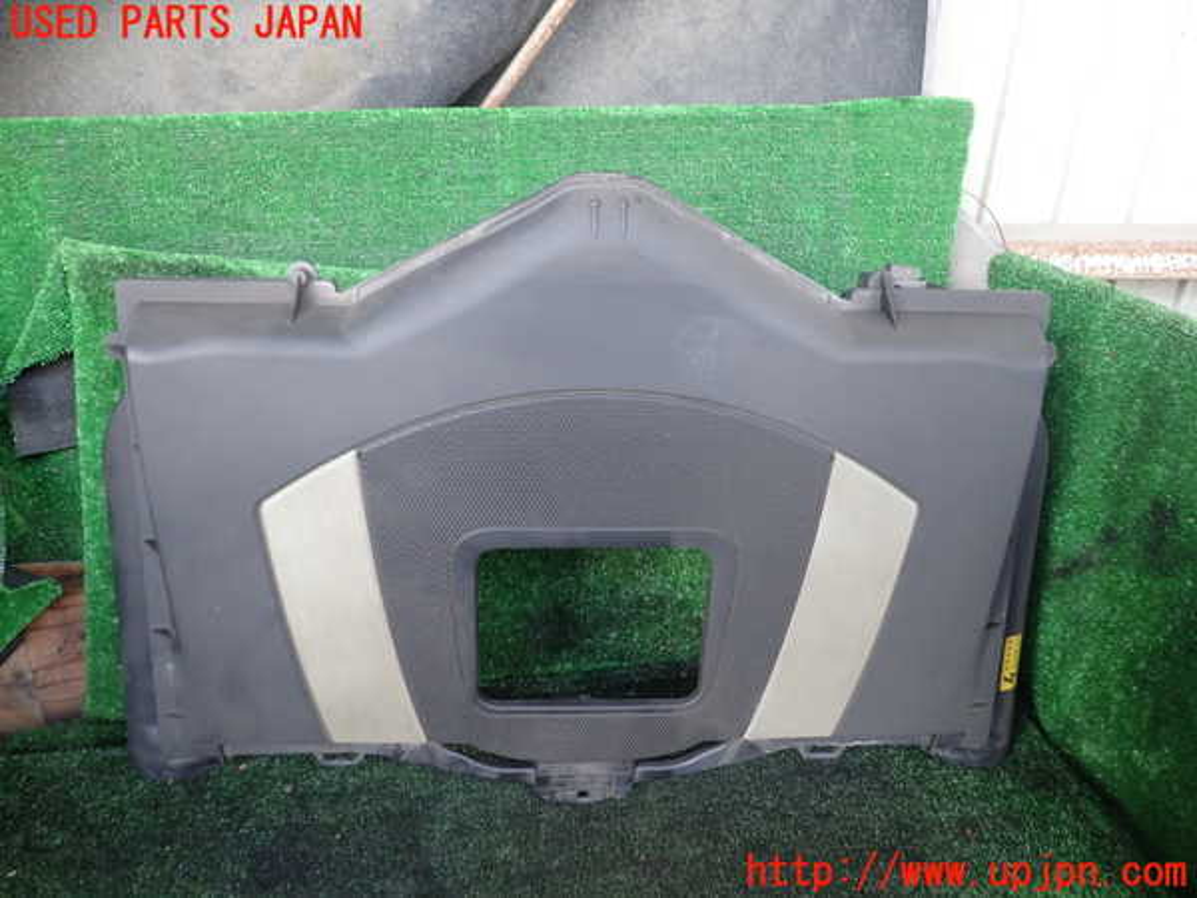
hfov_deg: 60.0
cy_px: 449
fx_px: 1037
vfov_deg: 46.8
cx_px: 598
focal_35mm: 30
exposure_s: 1/50
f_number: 2.3
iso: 200
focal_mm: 5.4
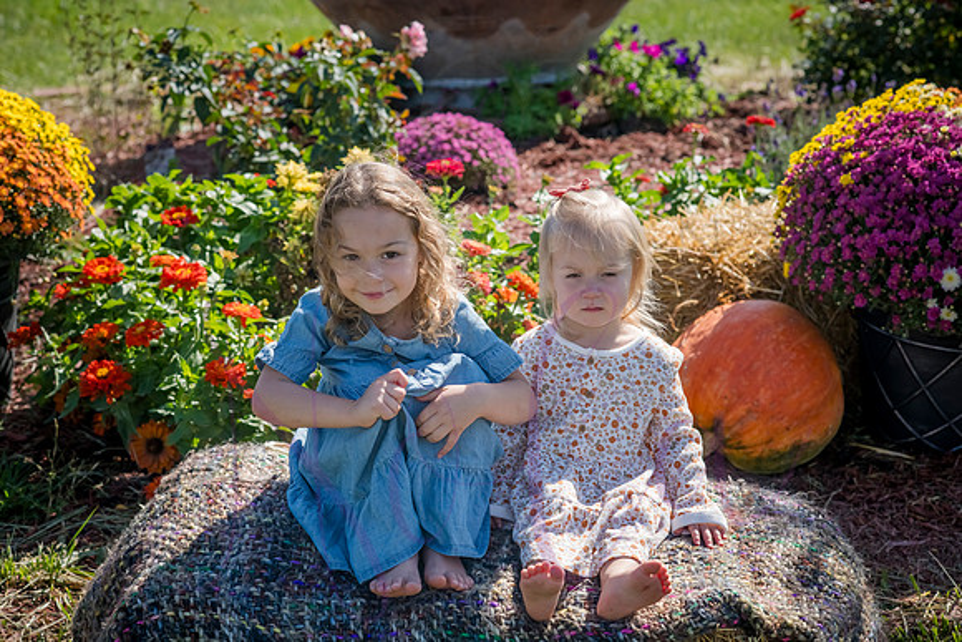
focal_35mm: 85
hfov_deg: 23.9
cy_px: 321
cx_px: 481
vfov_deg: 16.1
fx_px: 2272
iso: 400
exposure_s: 1/1250
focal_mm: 85
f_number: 7.1
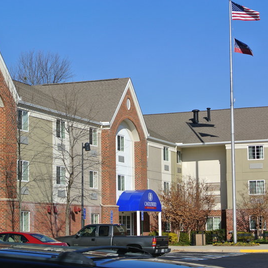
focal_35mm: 104
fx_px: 911
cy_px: 133
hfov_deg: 16.7
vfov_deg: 16.7
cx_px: 140
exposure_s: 1/800
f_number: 5.6
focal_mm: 30
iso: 100
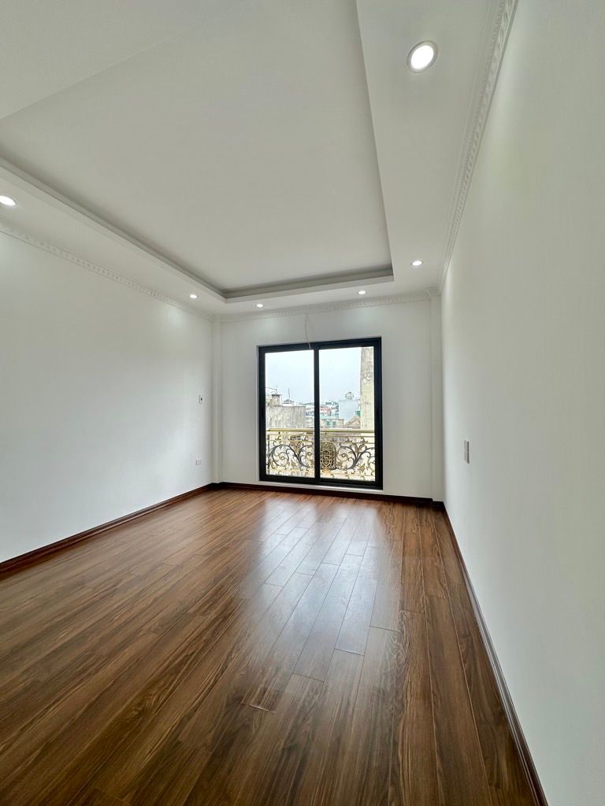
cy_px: 403
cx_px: 302
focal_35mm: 14
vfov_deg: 102.1
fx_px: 326
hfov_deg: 85.7
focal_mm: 2.22
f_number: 2.2
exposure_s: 1/268
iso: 40
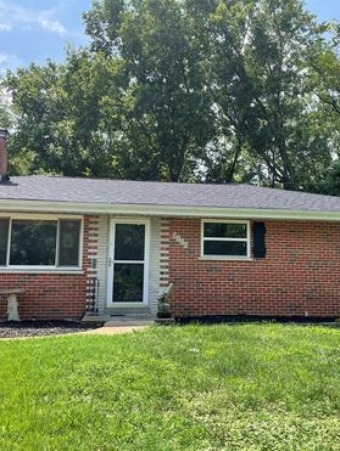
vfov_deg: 52.6
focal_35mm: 35
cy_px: 224
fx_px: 458
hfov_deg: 40.7
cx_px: 188
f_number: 1.6
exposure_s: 1/1304
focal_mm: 4.2
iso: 32
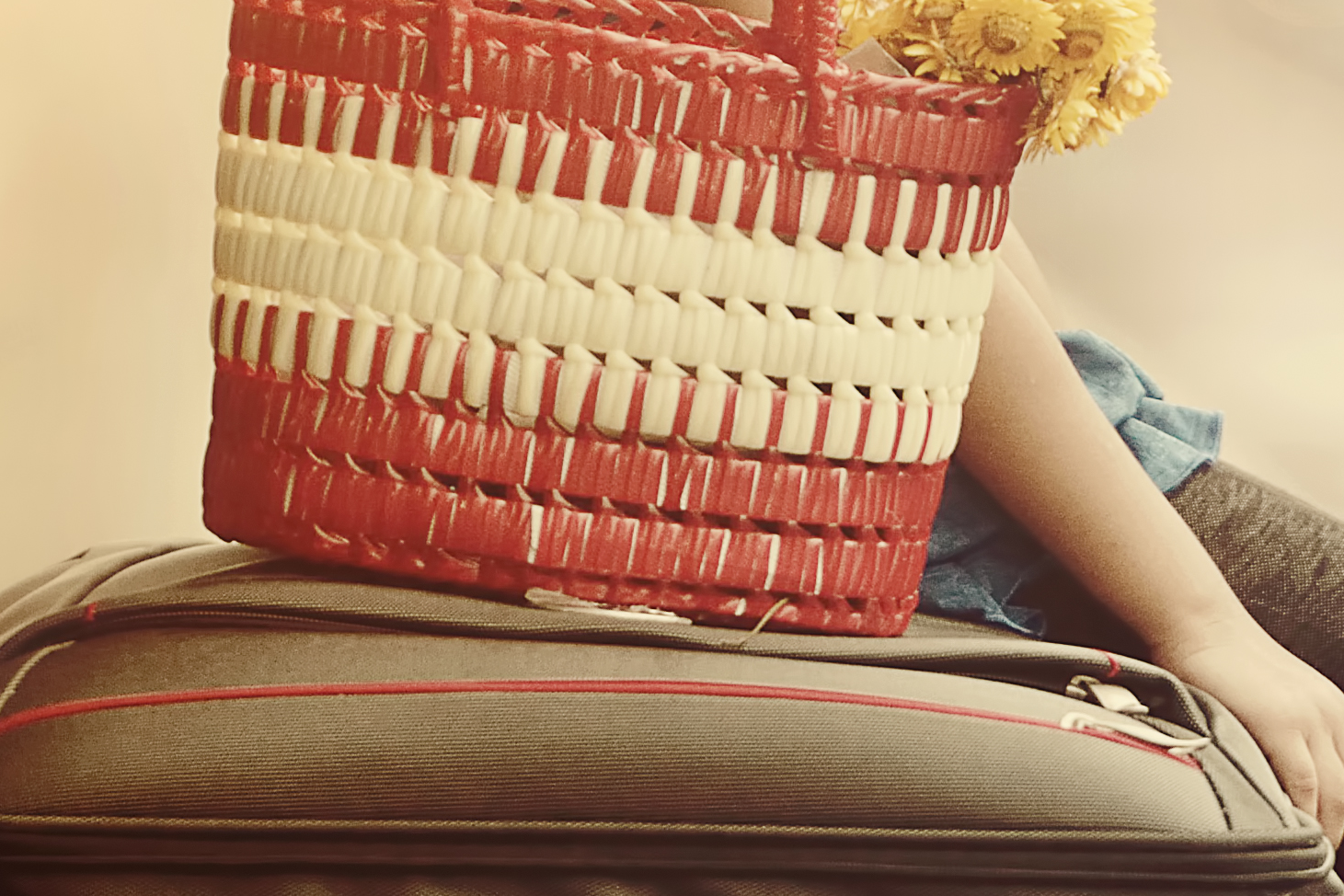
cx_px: 1817
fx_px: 30760
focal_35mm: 824
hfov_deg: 2.5
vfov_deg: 1.7
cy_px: 239
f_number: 2.8
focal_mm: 200
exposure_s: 1/80
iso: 1000
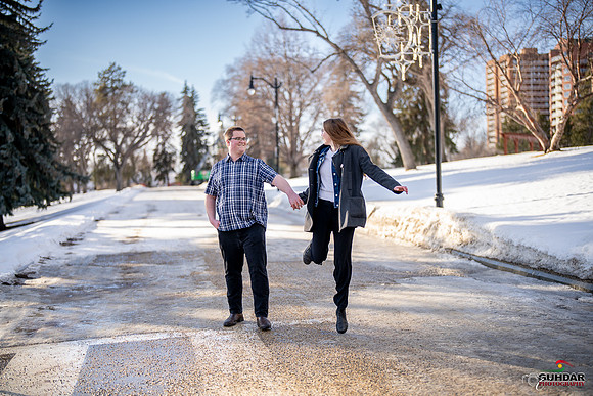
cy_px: 198
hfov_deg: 39.6
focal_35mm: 50
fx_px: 824
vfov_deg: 27.0
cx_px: 296
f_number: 1.2
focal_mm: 50
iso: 250
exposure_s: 1/6400
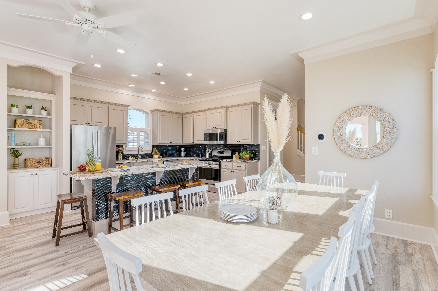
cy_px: 146
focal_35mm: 17
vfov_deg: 70.4
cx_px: 219
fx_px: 207
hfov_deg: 93.3
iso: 100
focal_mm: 17
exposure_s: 1/10
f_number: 9
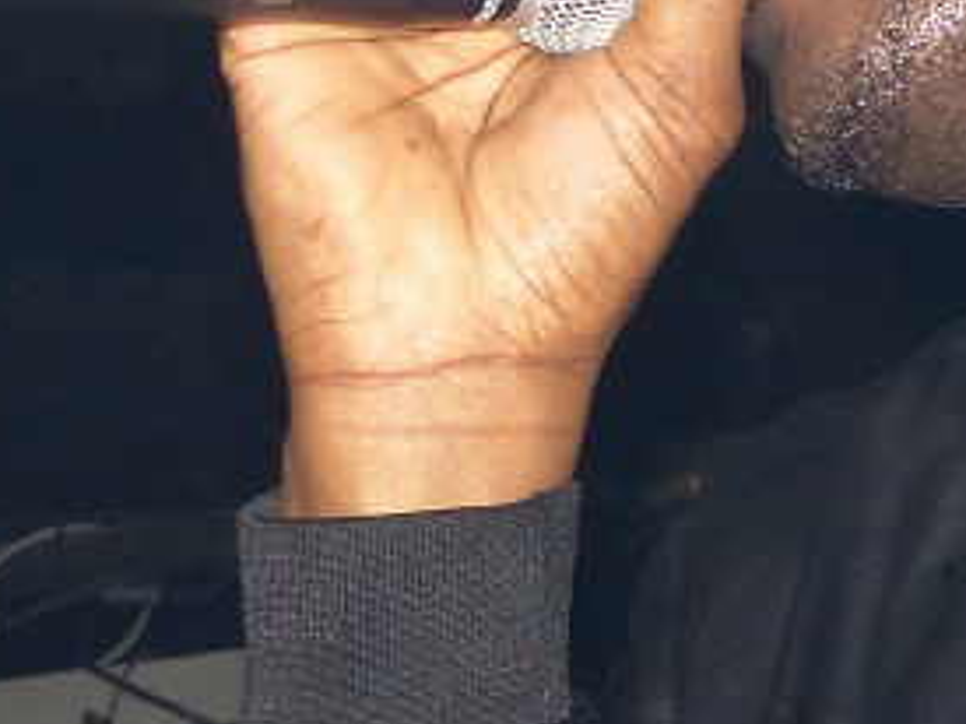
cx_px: 991
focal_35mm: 160
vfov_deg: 9.3
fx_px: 4463
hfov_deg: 12.2
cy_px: 429
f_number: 2.8
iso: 100
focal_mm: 7.8
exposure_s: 1/160
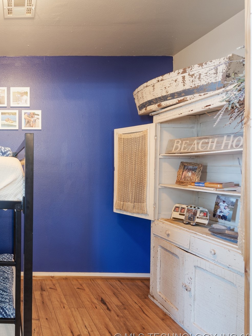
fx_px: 233
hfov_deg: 47.5
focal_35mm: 24
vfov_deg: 71.6
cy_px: 173
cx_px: 2
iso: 250
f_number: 9
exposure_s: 1.3
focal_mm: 16
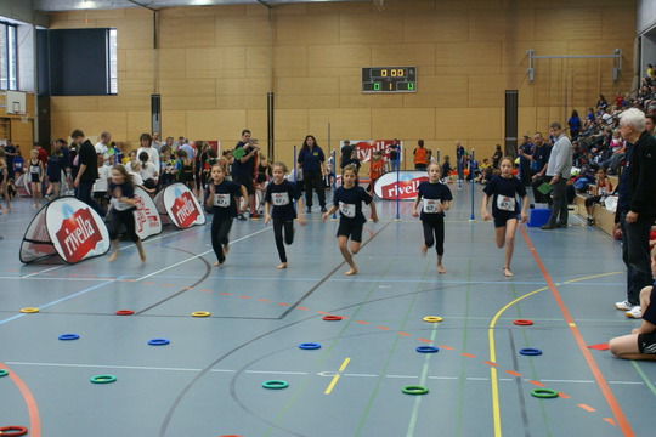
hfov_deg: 37.9
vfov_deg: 25.8
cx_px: 328
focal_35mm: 52
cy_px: 218
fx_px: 957
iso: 800
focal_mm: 35
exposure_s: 1/50
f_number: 5.6
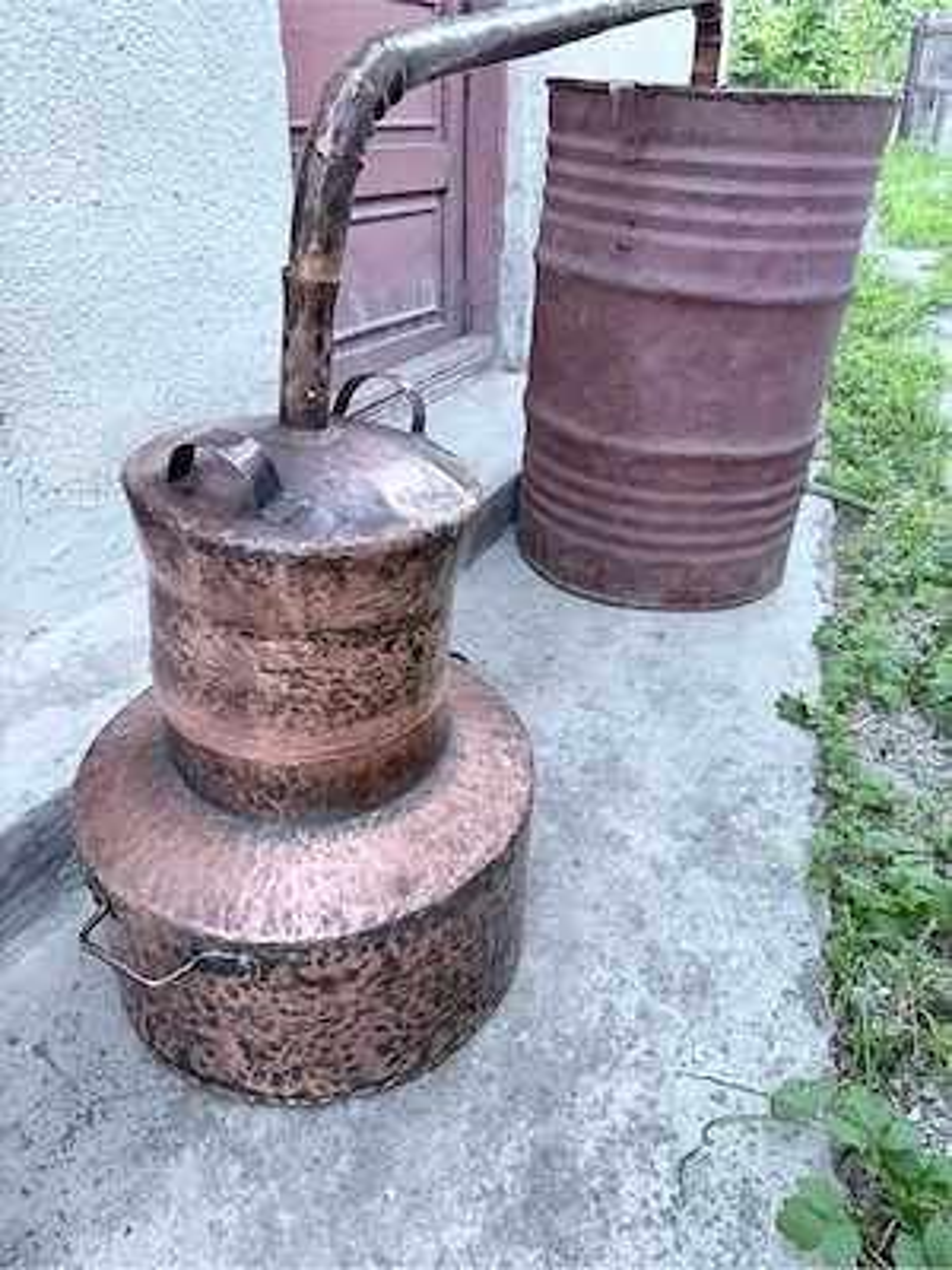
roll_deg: -1.0
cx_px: 476
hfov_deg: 53.1
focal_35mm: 26
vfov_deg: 67.3
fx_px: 953
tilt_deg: -28.0
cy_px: 635
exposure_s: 1/60
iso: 400
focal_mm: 5.96
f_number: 1.6
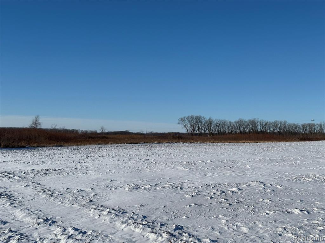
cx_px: 162
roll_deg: +0.0
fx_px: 451
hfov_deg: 39.7
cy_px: 122
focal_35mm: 48
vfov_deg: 30.3
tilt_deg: +2.8
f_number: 1.78
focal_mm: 6.76
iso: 64
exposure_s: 1/11364
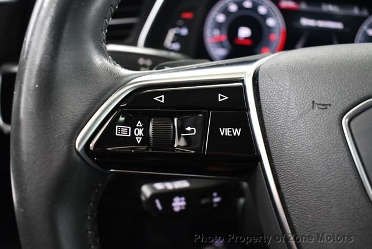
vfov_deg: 36.9
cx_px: 186
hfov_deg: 53.1
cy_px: 124
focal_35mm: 36
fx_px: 372
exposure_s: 1/80
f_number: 3.5
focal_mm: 18
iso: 3200
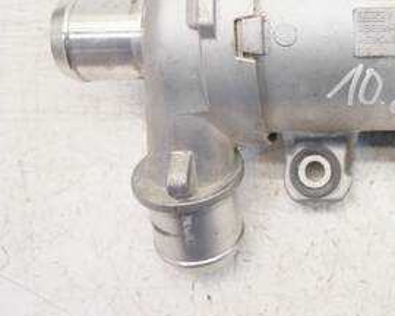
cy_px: 75
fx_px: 608
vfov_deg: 28.7
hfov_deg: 34.4
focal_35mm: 52
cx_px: 339
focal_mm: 15
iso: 200
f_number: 3.7
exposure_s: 1/60
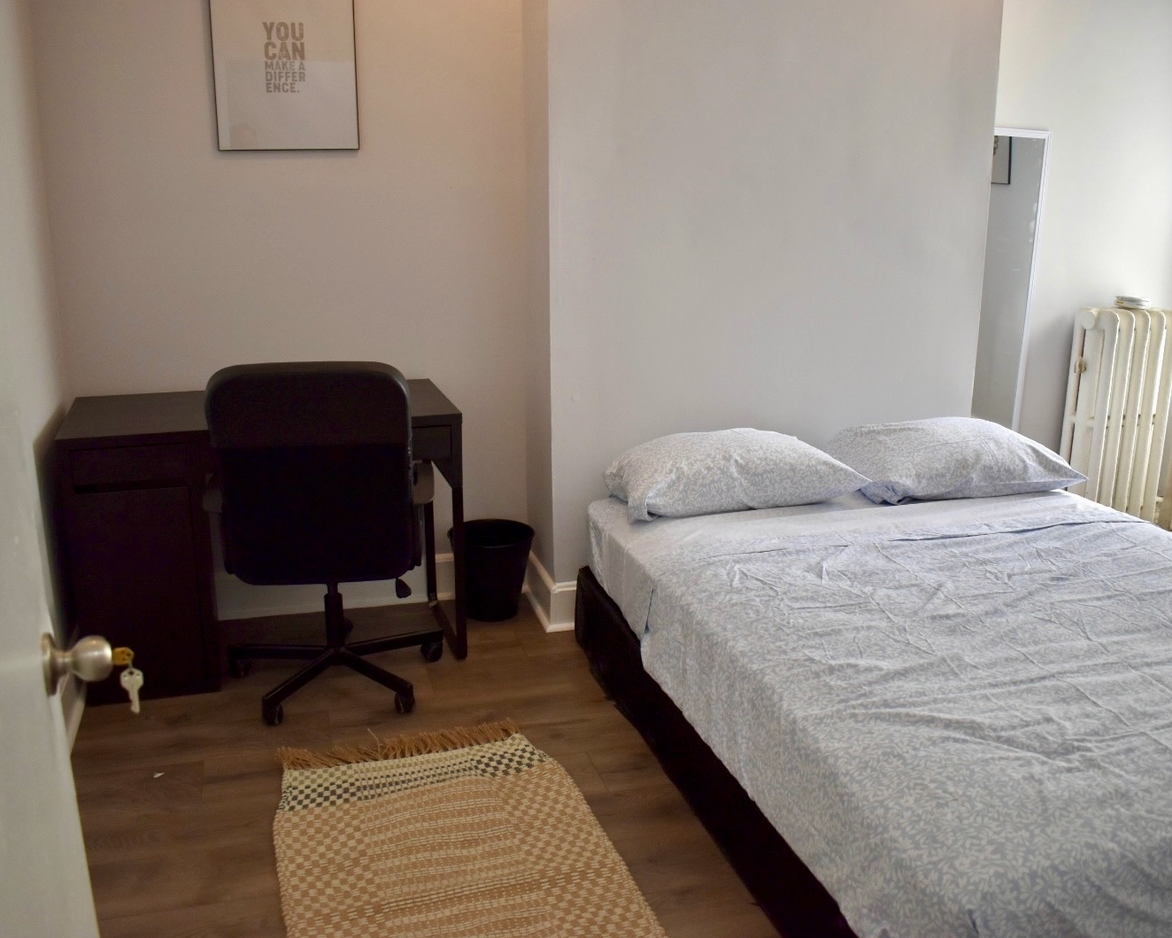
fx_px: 1075
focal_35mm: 31
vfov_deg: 47.1
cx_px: 608
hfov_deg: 57.2
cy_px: 472
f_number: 3.5
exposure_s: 1/250
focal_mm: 18
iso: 640
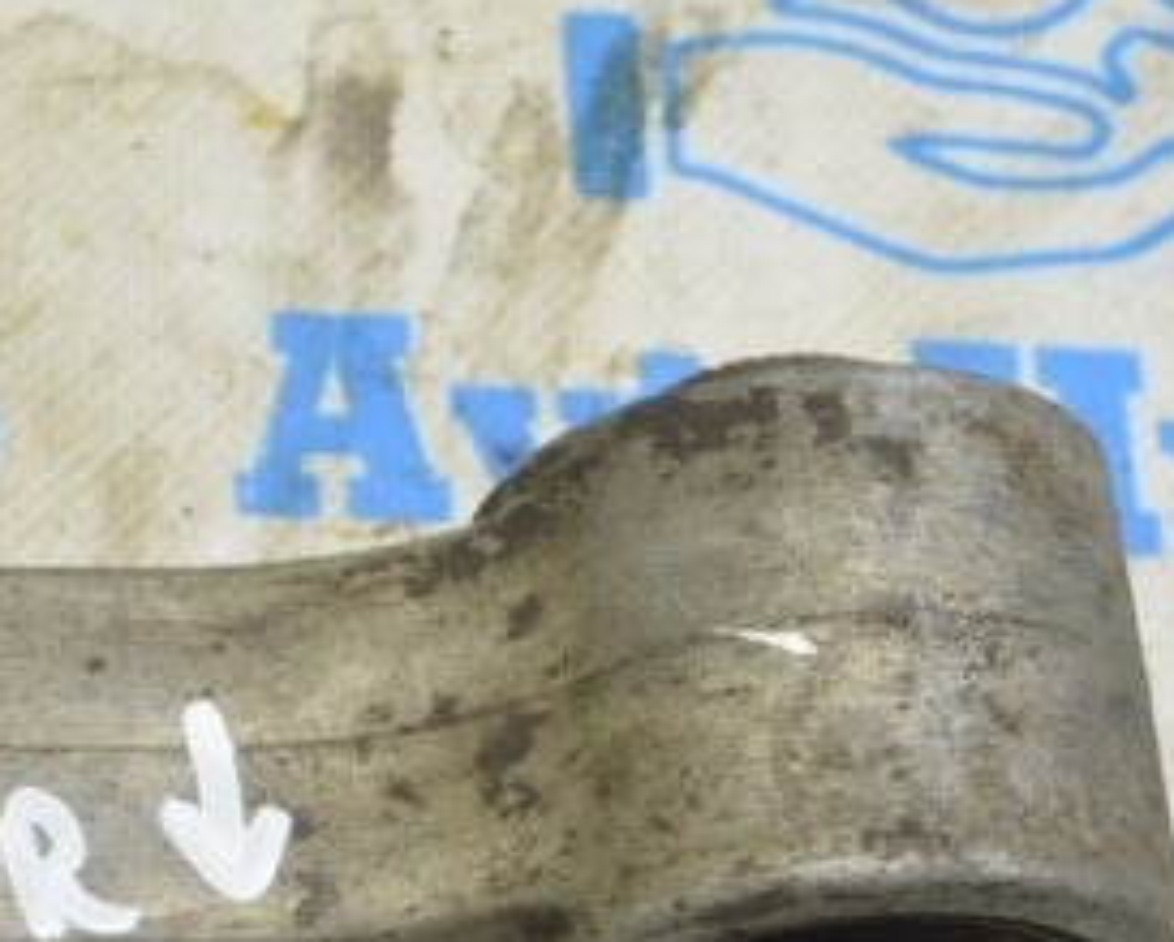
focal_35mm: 137
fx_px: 4765
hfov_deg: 13.0
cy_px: 768
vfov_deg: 11.2
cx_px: -765
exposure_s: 1/20
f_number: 5.6
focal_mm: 26
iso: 400
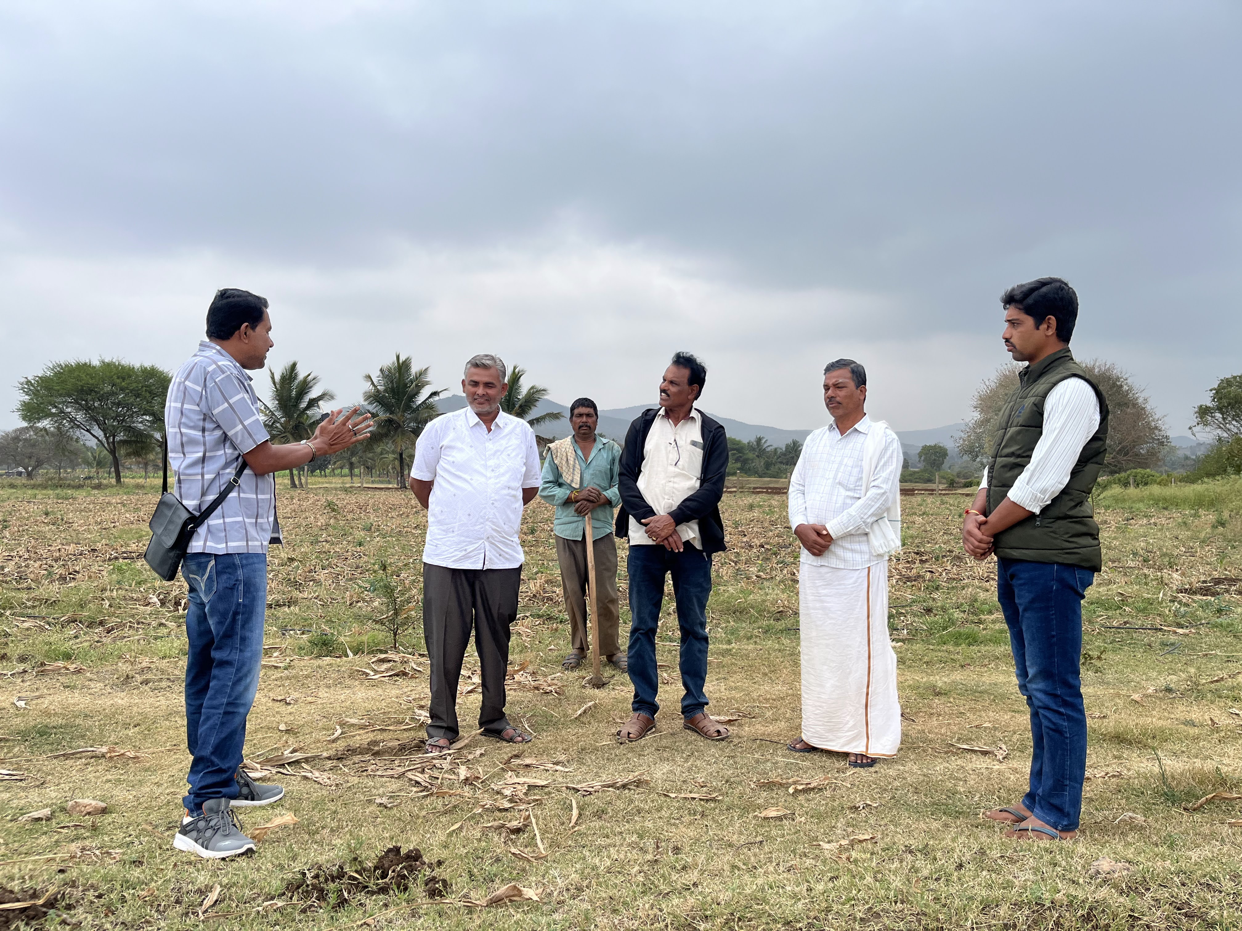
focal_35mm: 26
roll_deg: -0.5
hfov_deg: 67.3
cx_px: 621
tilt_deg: -1.0
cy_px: 466
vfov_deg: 53.1
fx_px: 933
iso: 50
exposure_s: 1/2179
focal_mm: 5.1
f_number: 1.6
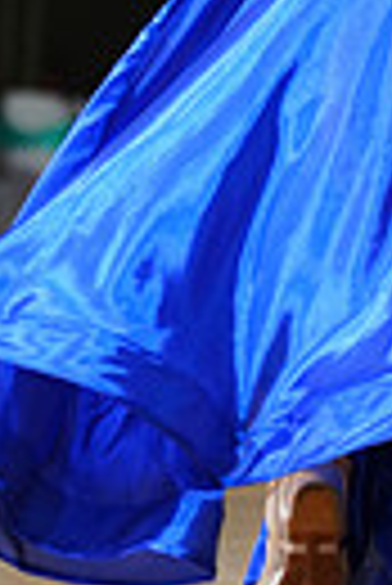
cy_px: -176
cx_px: 565
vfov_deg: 6.5
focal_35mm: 313
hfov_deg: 4.4
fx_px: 5098
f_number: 2.8
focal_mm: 70
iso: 2000
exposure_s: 1/400
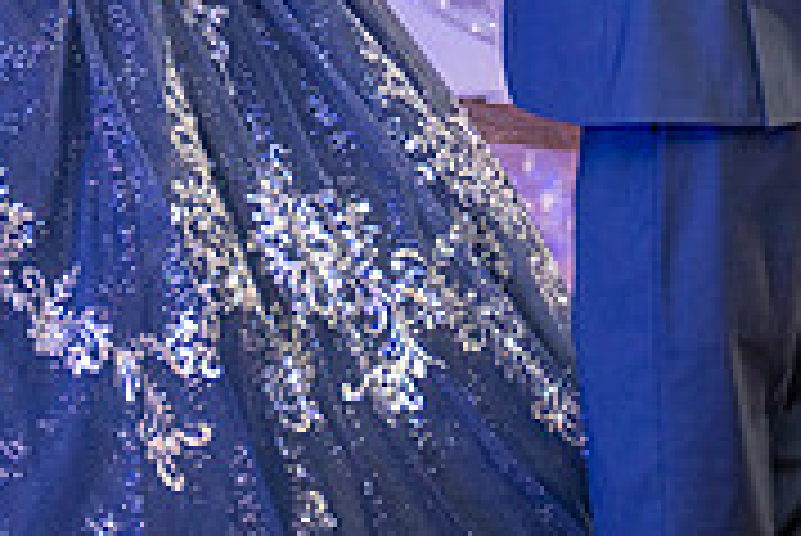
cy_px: -273
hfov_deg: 11.0
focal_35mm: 186
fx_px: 4142
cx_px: 310
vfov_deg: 7.3
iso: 1250
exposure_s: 1/200
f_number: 2.8
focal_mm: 57
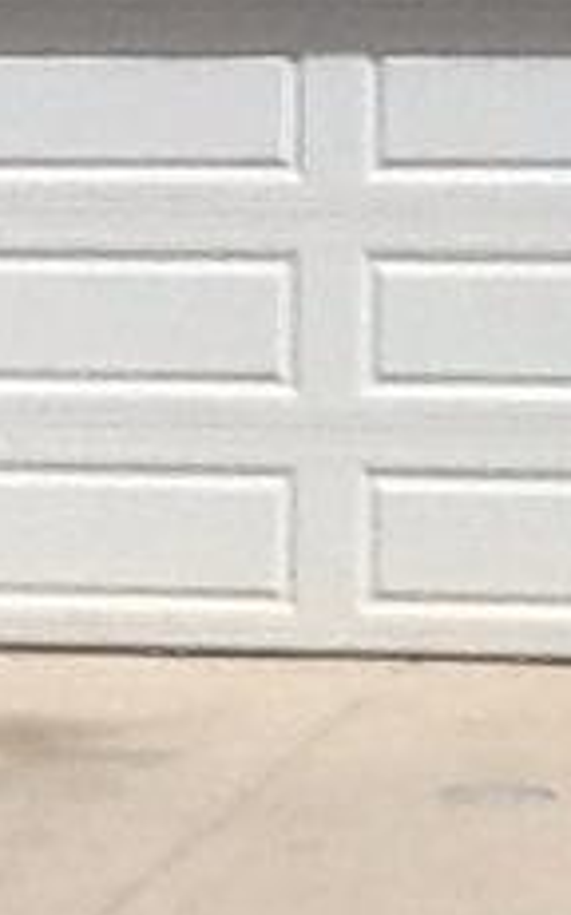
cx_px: 456
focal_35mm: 194
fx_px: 4839
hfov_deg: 6.7
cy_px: -463
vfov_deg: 10.4
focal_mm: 2.03
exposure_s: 1/2433
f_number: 2.4
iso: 40
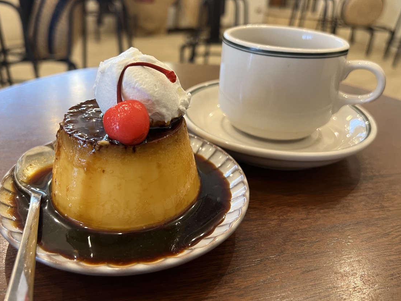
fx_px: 348
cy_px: 133
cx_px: 183
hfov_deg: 59.9
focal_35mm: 30
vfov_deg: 46.7
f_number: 1.5
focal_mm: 5.7
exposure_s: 1/50
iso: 160
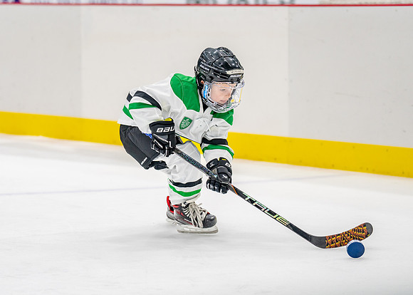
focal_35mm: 172
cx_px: 138
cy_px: 129
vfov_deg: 8.4
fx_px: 2016
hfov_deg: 11.7
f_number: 2.8
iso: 1000
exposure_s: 1/1250
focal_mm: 131
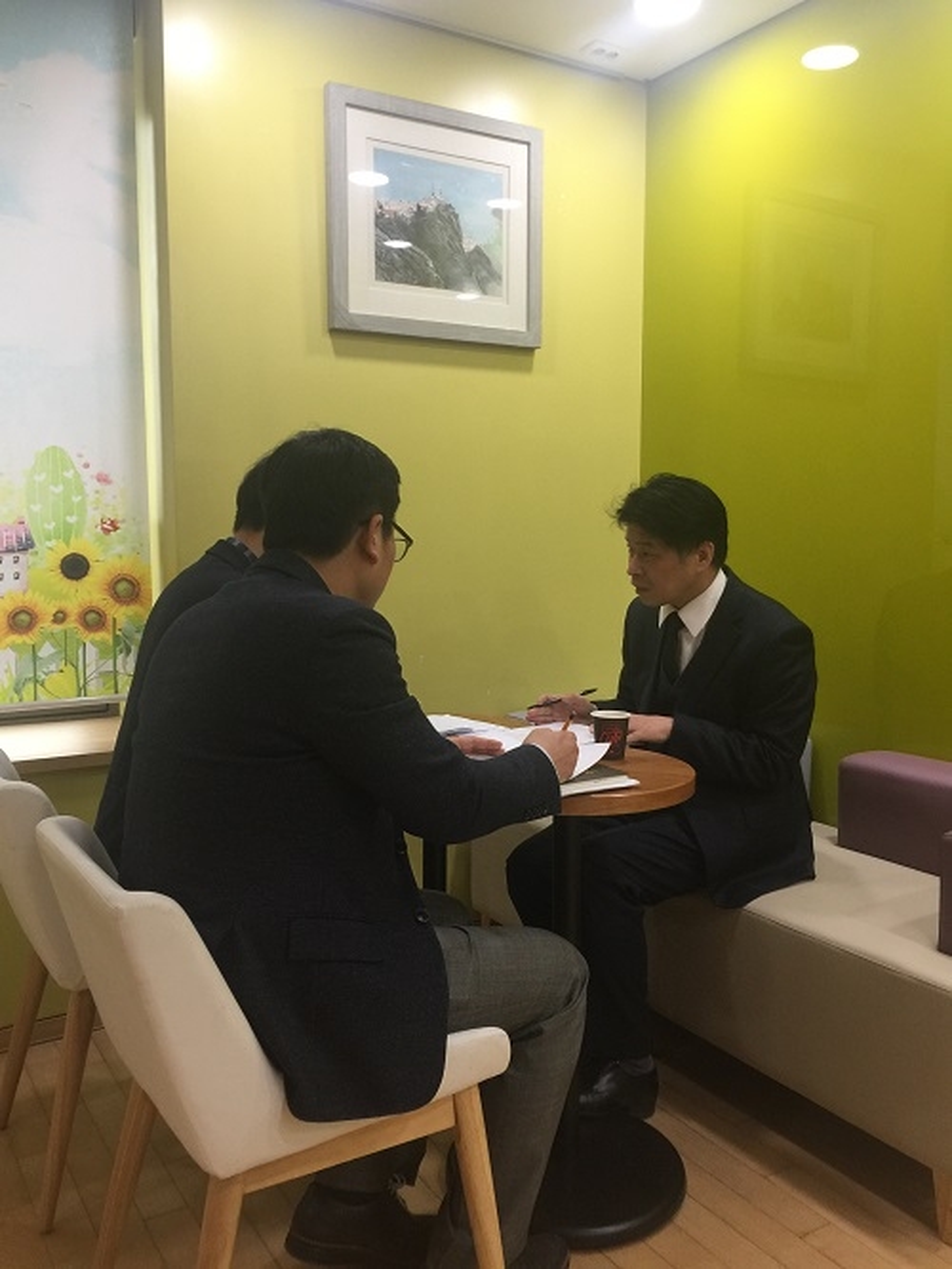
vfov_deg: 61.6
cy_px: 634
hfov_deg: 48.3
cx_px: 476
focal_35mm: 29
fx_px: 1063
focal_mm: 4.15
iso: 50
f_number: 2.2
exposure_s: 1/30
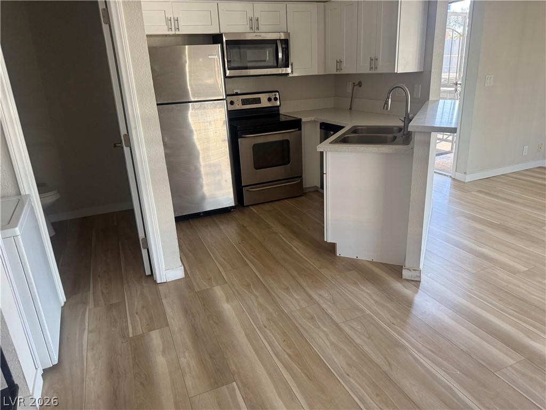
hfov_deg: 71.6
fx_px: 379
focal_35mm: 24
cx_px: 273
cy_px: 205
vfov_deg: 56.8
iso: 250
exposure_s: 1/60
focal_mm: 6.76
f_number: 1.78
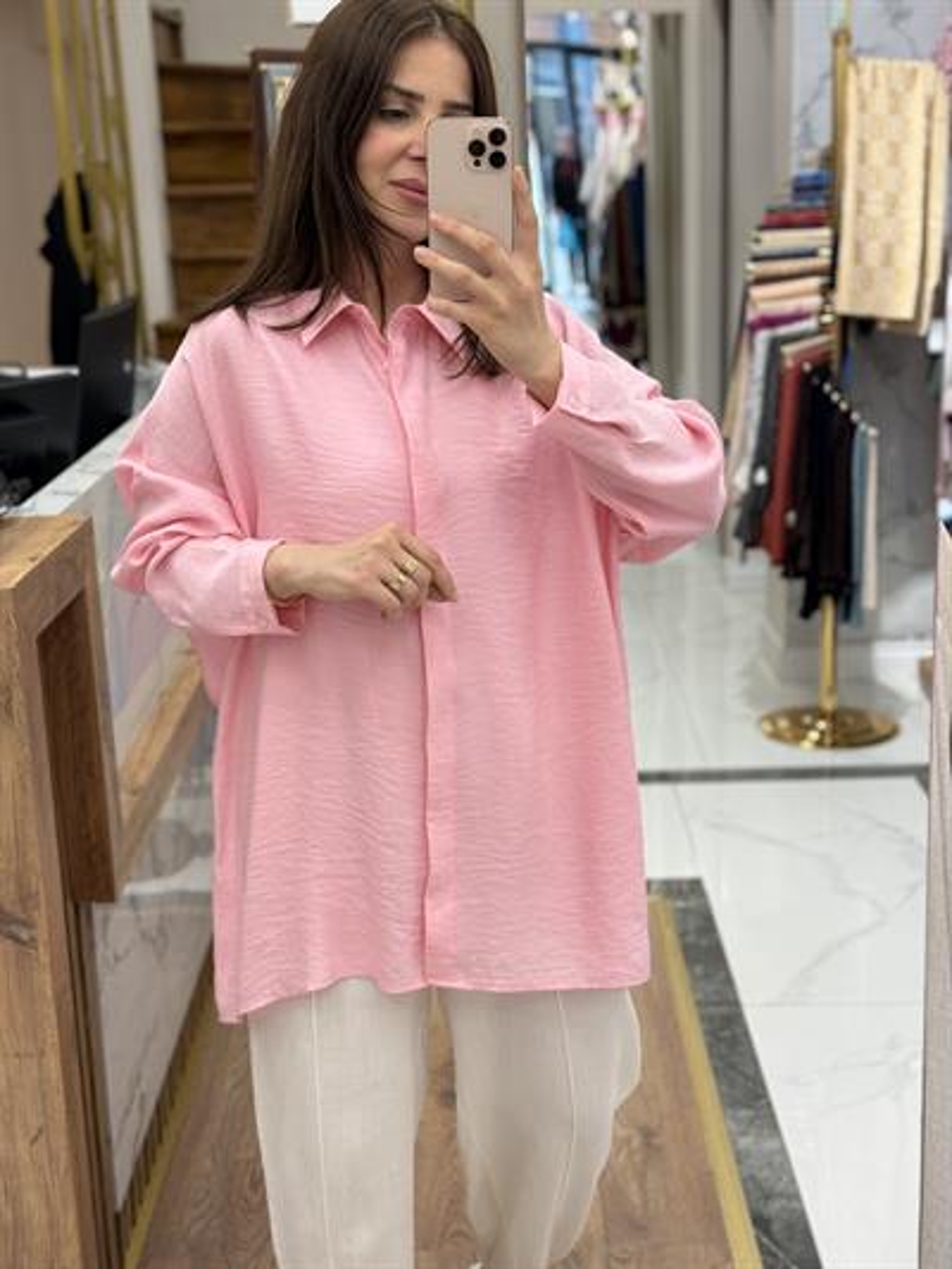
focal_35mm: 48
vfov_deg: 39.6
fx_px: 1759
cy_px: 634
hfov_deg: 30.3
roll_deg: +1.1
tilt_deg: -14.8
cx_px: 476
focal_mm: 6.76
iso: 64
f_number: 1.78
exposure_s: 1/100
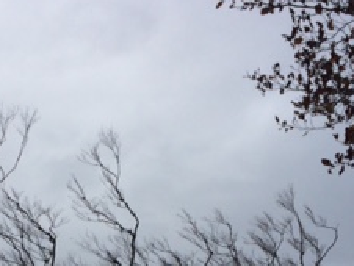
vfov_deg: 17.0
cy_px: 341
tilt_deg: +14.5
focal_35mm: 82
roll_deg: +0.9
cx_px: 92
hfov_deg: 23.6
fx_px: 839
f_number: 2.2
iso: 32
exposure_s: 1/2160
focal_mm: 4.15
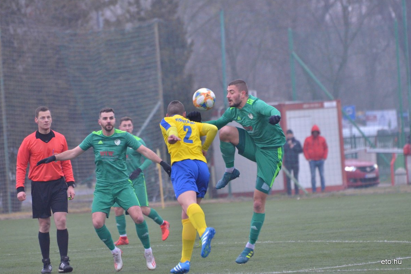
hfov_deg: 5.2
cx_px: 204
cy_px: 137
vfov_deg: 3.5
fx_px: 4485
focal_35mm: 393
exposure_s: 1/500
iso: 2000
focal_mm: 260
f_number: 5.6
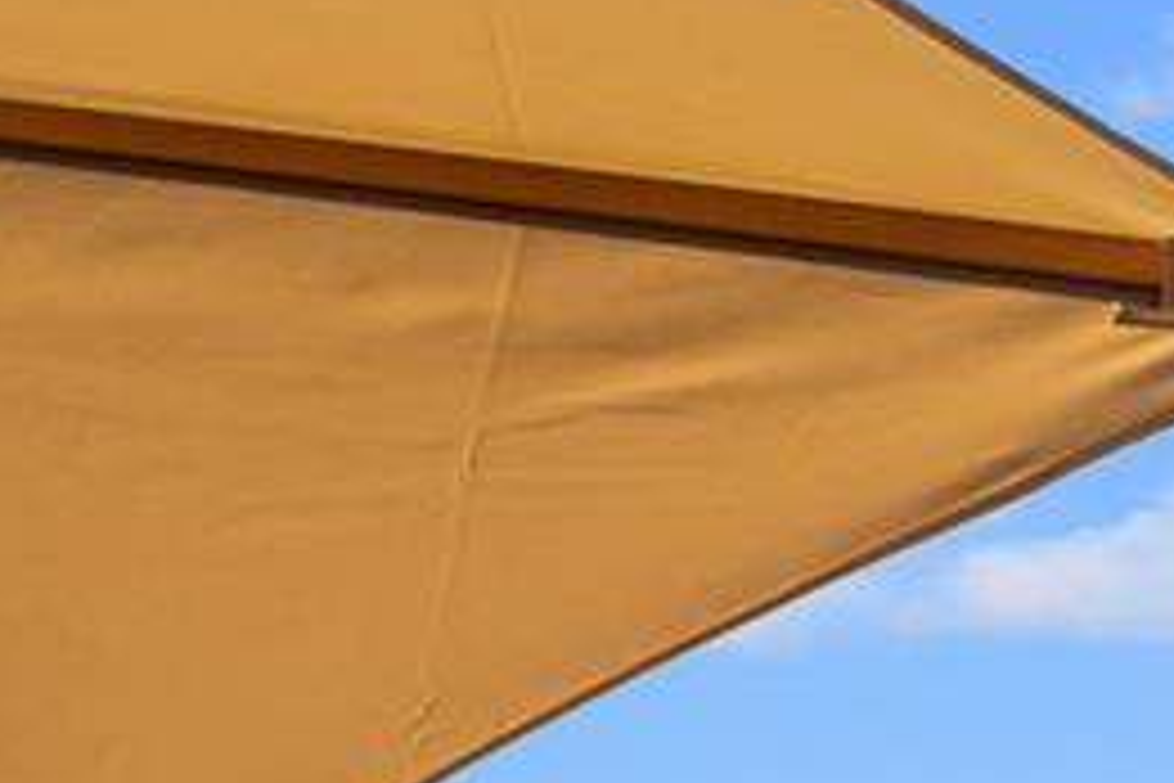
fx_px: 3587
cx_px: -1525
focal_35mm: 110
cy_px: 2293
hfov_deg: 13.9
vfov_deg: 9.8
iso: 250
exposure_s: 1/250
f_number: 8
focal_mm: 14
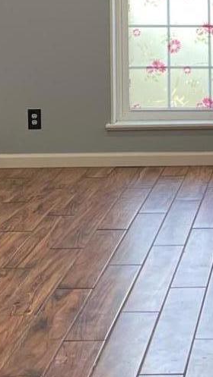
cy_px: 14
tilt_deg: -2.9
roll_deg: -0.2
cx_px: 311
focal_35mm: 114
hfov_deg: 10.3
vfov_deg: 18.4
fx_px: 1143
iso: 100
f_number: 1.6
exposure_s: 1/120
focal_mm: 4.2
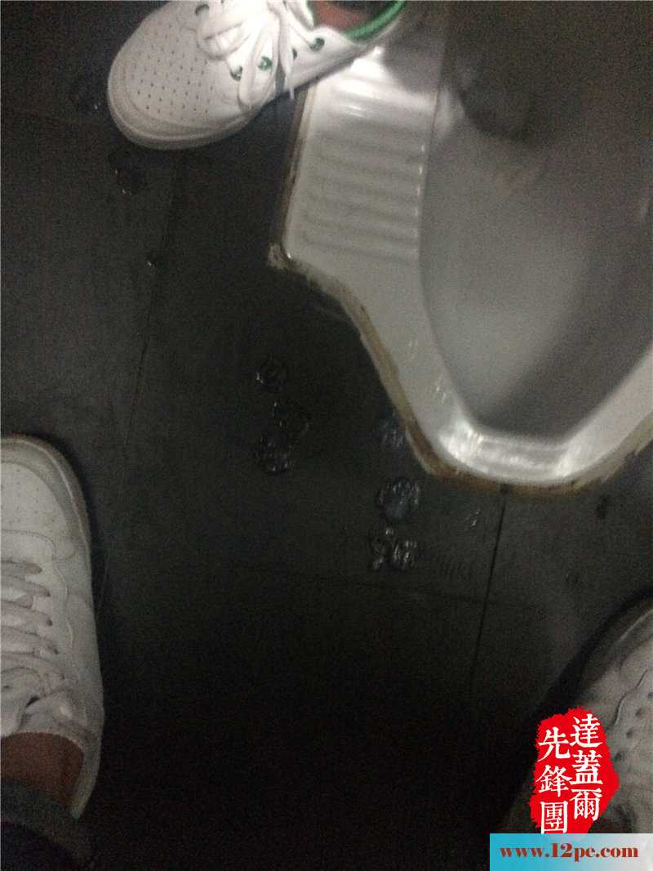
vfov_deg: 61.6
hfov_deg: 48.2
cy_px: 436
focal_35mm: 29
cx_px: 326
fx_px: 729
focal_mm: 4.15
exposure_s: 1/17
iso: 1250
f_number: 2.2
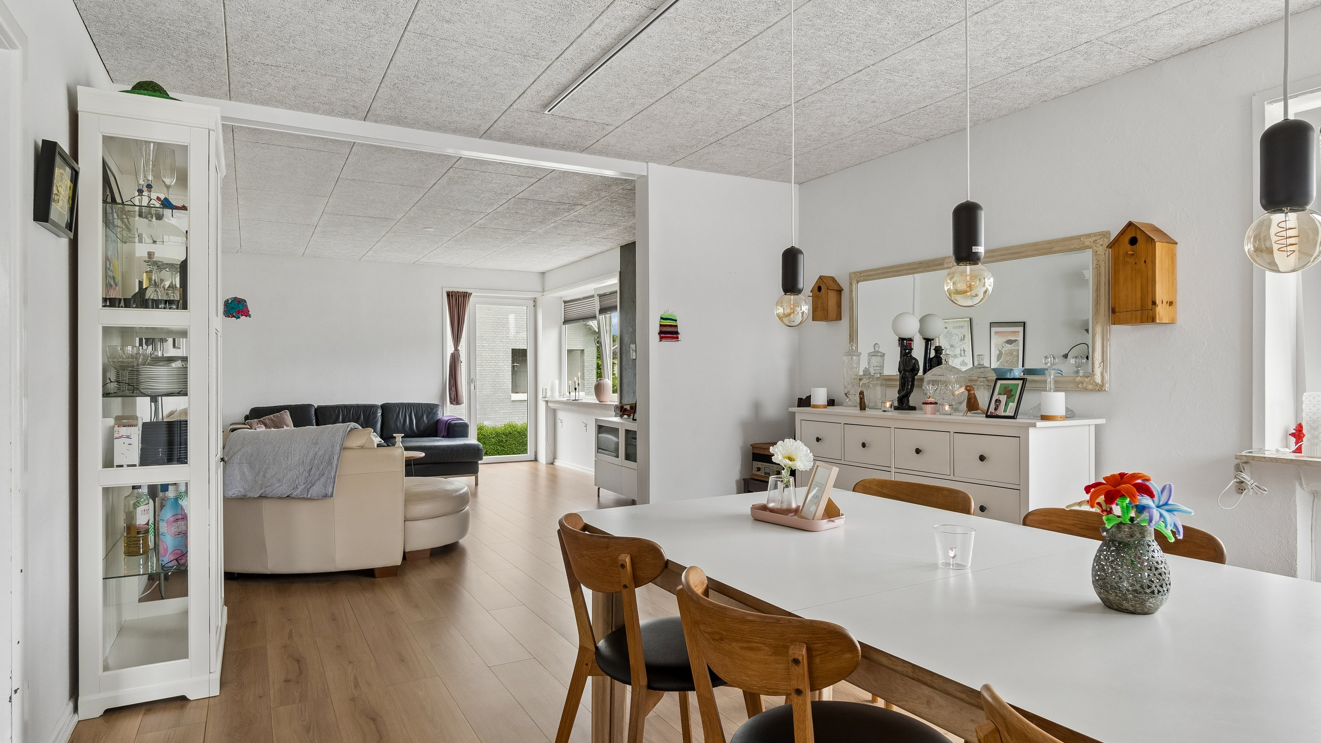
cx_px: 658
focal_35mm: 21
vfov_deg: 54.6
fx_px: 719
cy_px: 393
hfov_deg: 85.1
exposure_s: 1/10
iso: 200
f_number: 8
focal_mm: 13
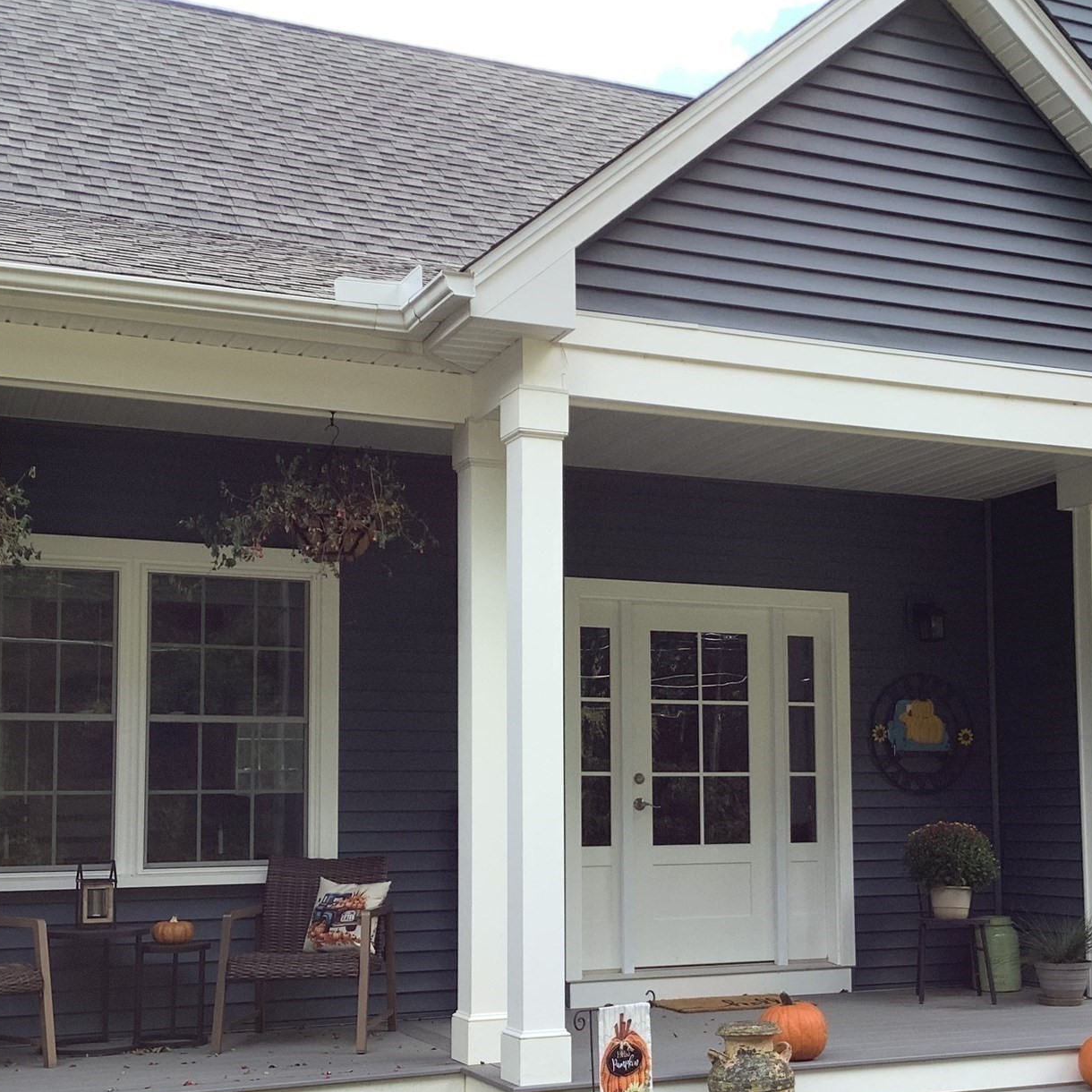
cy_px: 685
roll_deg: -0.1
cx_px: 646
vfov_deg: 36.6
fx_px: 1642
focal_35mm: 46
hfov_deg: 36.7
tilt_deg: +4.8
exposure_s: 1/144
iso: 25
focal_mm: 3.3
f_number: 2.4
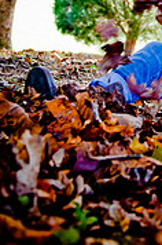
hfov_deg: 12.5
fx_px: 718
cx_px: 200
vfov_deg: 18.6
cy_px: -22
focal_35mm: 106
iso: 200
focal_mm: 28
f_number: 3.2
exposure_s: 1/80
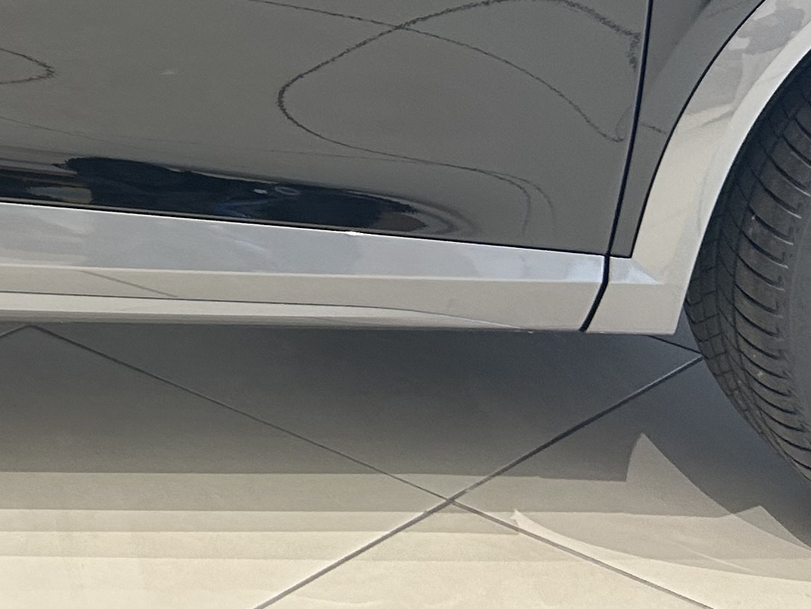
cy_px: -322
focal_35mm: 95
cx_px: -563
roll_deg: +2.0
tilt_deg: -9.2
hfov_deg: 17.5
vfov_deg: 14.5
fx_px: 2226
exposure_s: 1/50
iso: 125
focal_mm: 5.7
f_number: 1.5
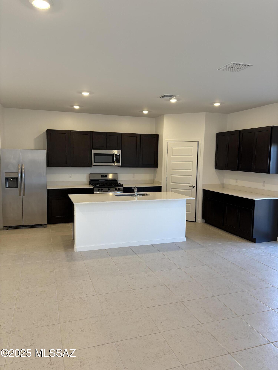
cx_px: 139
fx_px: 278
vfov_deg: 67.3
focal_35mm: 26
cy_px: 185
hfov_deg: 53.1
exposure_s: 1/120
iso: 80
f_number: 1.6
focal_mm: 5.96
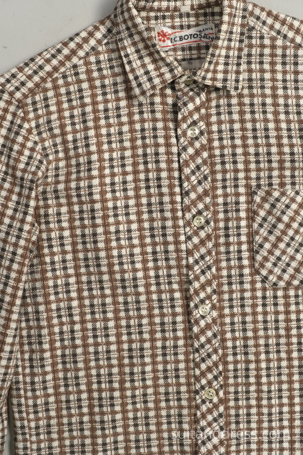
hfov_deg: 28.1
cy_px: 228
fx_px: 606
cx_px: 152
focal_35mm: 48
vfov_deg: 41.1
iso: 400
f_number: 10
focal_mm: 32
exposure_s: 1/25
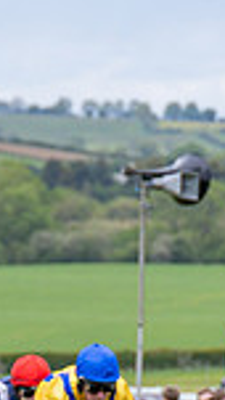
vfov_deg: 3.5
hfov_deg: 2.0
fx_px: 6540
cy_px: 633
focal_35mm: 617
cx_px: 136
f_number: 2.8
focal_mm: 73
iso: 200
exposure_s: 1/1600
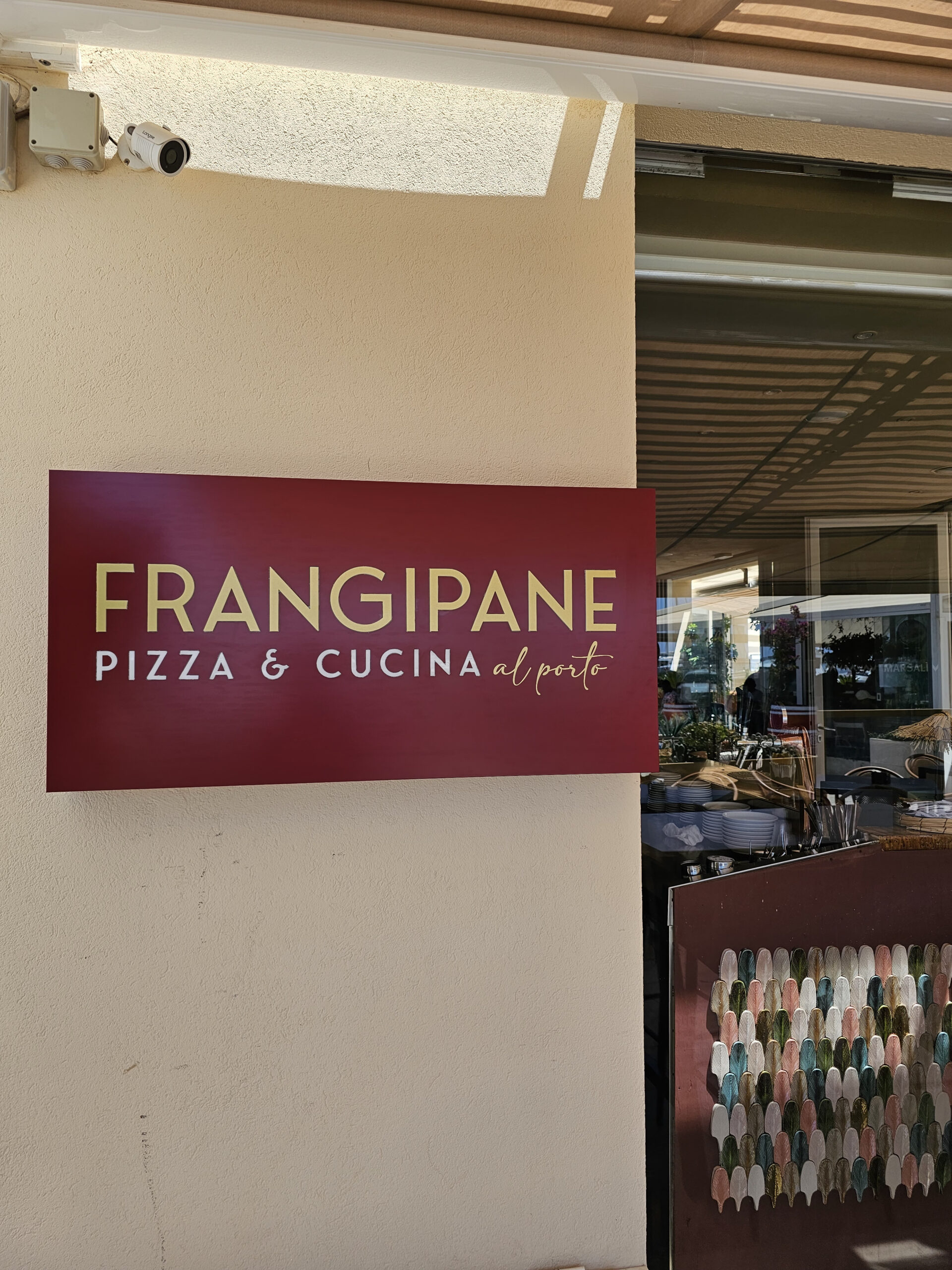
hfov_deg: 58.9
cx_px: 476
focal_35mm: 23
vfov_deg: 73.9
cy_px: 635
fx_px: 843
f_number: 1.7
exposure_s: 1/457
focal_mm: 6.3
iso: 20
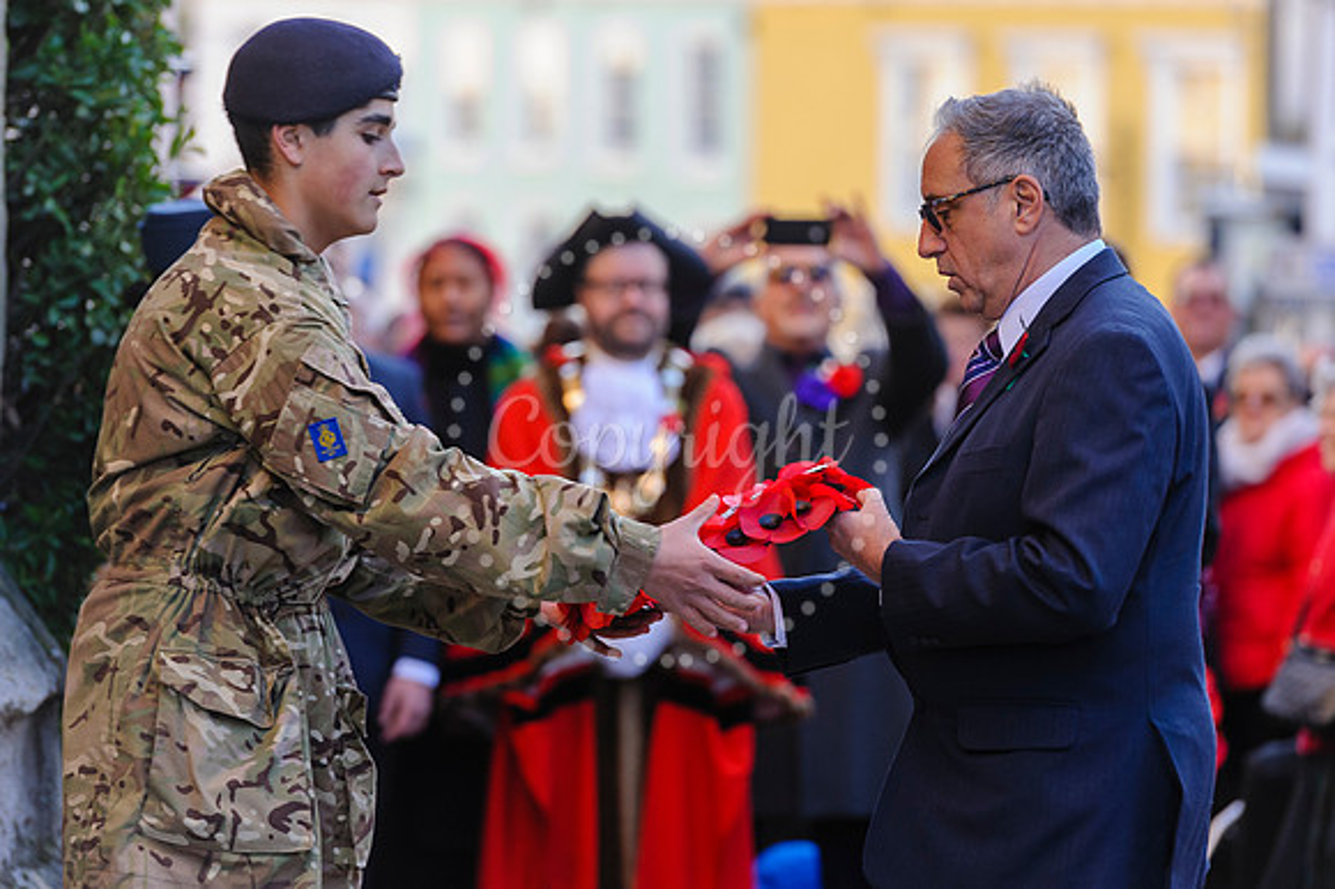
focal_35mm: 233
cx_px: 776
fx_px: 8619
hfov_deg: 8.9
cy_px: 446
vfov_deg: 5.9
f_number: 4
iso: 800
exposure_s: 1/320
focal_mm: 200
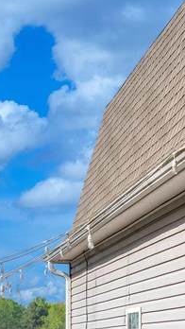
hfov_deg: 8.8
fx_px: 1176
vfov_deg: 15.6
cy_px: 340
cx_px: -86
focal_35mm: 135
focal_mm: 35
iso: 100
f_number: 14
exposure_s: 1/1250
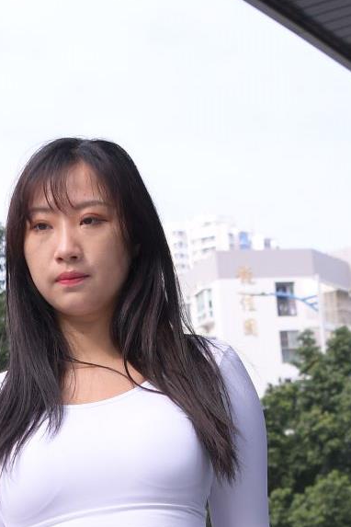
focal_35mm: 114
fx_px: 1667
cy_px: 731
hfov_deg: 12.0
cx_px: 65
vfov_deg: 16.7
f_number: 4
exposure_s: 1/640
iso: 200
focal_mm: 24
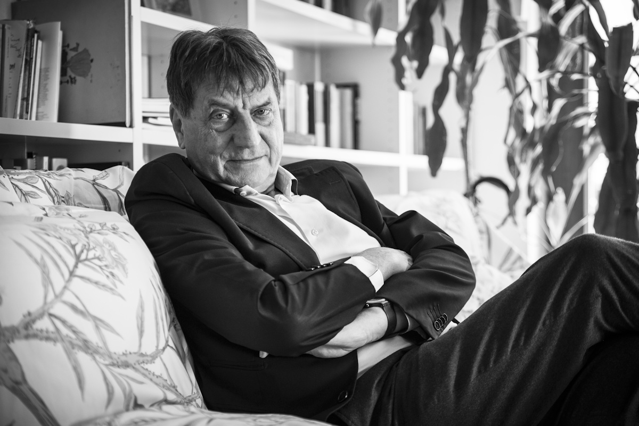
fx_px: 1101
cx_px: 320
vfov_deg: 21.9
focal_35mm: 62
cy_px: 213
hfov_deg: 32.4
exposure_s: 1/60
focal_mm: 62
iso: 400
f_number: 2.8
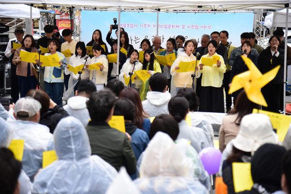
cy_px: 97
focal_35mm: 95
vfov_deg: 14.4
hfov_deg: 21.5
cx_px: 146
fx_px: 768
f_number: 4
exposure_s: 1/200
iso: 400
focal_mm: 95
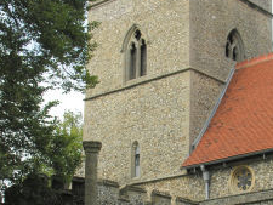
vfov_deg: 14.4
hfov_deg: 19.2
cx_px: 166
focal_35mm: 102
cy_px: 173
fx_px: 805
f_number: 5.5
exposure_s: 1/134
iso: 50
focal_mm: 12.7
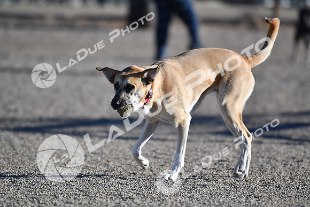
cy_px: 104
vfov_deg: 4.6
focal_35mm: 300
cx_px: 155
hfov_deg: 6.9
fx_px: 2584
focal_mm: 200
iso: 200
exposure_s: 1/4000
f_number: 2.8
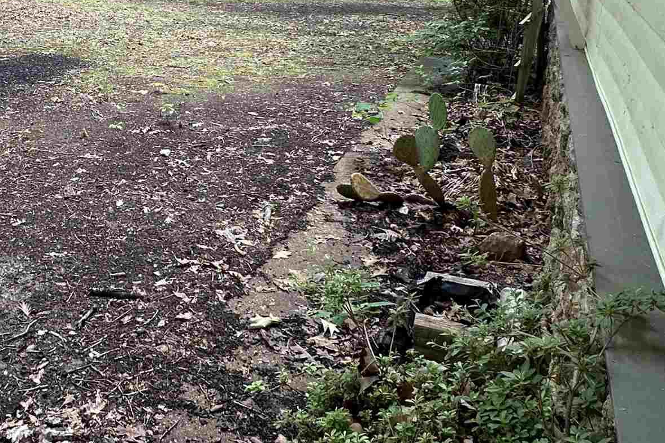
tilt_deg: -3.5
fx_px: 702
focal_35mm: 38
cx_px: 117
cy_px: -6
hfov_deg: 47.4
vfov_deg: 32.1
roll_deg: +1.1
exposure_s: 1/99
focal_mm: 2.22
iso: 64
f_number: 2.2
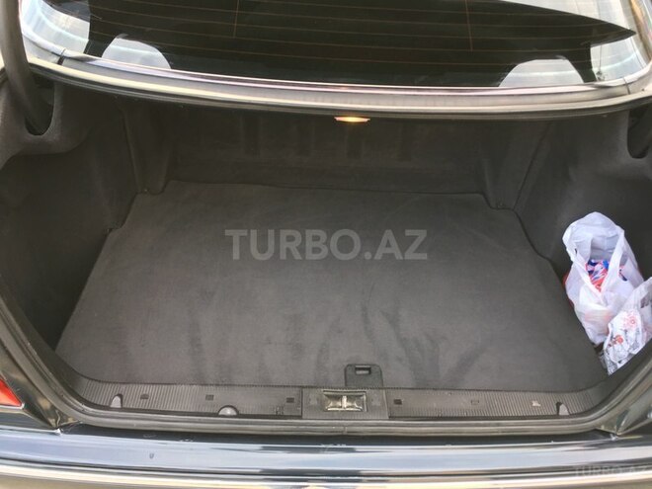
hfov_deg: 61.7
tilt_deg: -41.4
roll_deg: -2.5
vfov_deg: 48.2
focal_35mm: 29
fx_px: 546
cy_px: 244
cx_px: 326
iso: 32
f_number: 2.2
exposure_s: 1/50
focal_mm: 4.15
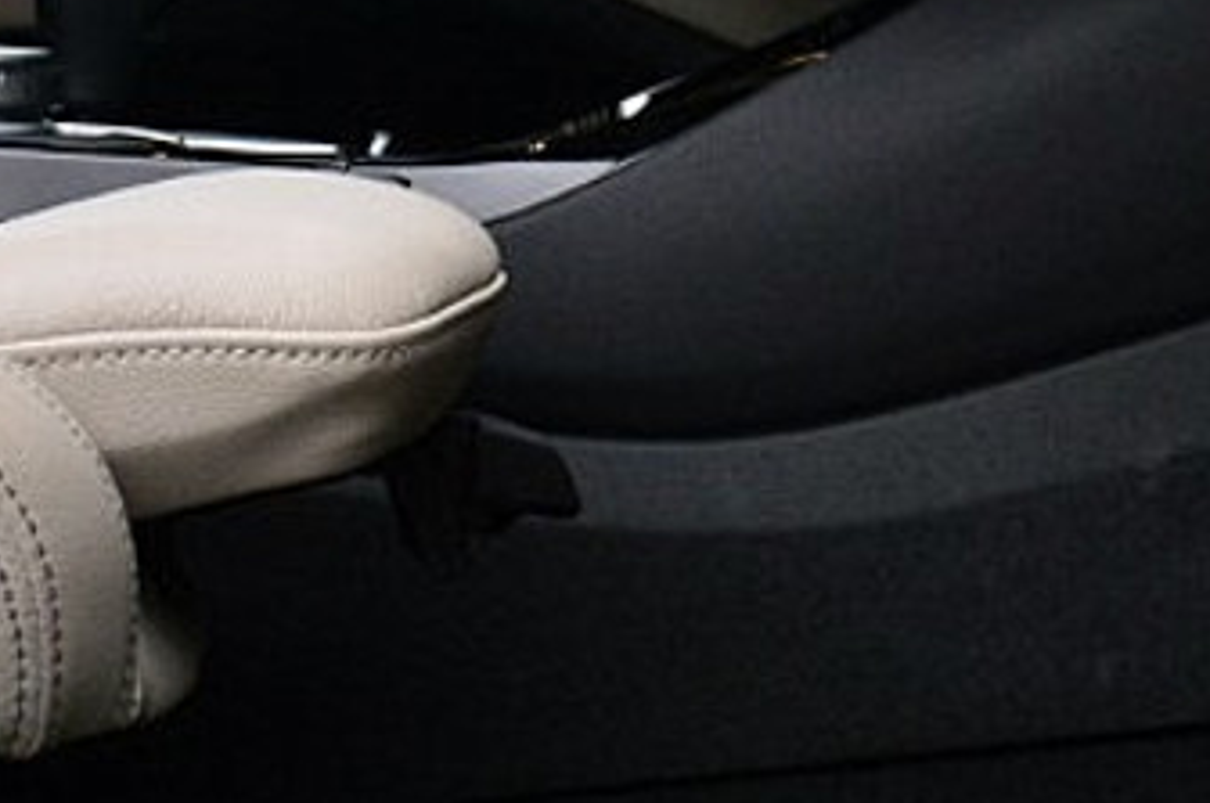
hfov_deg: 13.5
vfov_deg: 8.9
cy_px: -356
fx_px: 5034
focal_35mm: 150
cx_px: -4
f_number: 8
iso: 640
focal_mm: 24
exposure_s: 1/60
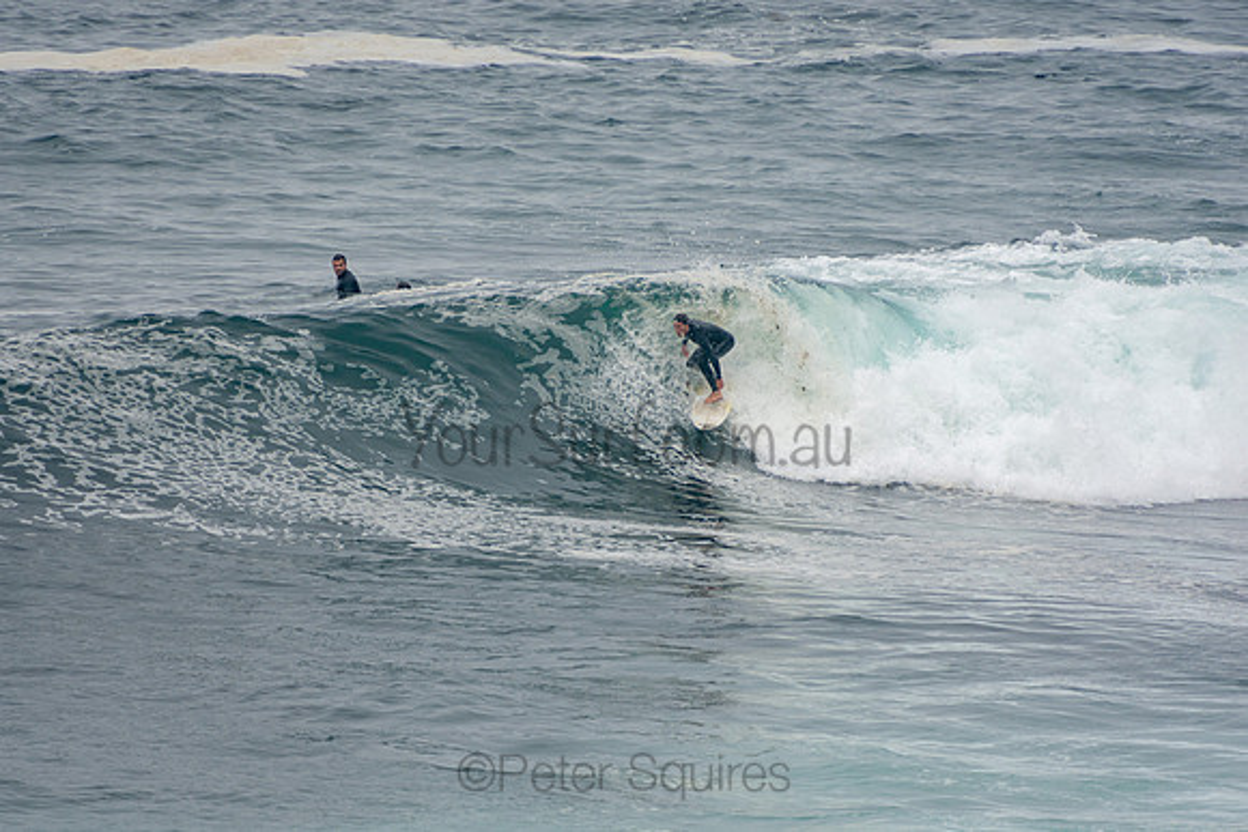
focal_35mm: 600
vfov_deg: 2.3
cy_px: 416
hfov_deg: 3.4
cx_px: 624
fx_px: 20804
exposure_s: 1/1250
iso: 360
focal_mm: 400
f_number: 5.6
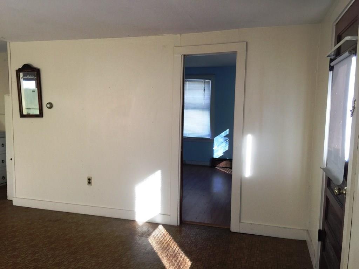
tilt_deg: -7.0
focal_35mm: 29
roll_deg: -1.8
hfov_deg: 61.7
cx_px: 180
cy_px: 134
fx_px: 301
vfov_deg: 48.2
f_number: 2.2
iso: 32
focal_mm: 4.15
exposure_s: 1/30
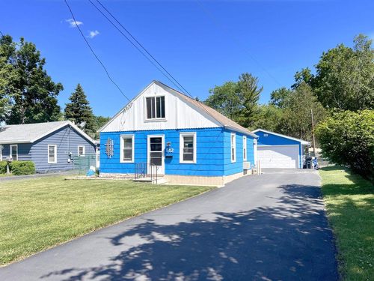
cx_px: 187
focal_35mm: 26
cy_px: 140
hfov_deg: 67.3
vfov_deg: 53.1
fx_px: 281
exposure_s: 1/3571
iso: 50
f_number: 1.5
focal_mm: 5.7
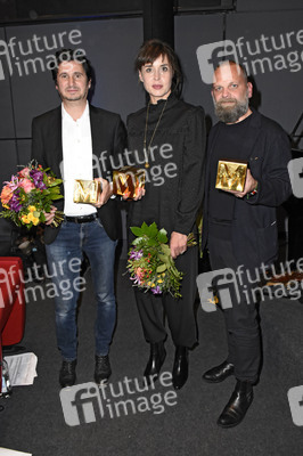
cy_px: 228
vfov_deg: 67.4
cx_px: 152
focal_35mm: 27
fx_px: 341
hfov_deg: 47.9
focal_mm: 18
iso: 3200
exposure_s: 1/125
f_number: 6.3
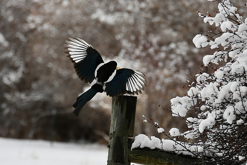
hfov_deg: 4.6
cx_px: 124
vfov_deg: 3.1
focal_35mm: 450
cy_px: 82
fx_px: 3088
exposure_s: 1/500
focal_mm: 300
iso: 140
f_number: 8
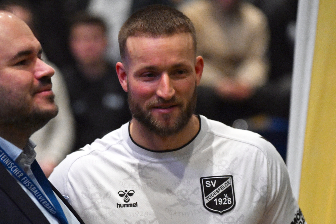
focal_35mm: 150
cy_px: 112
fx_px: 1400
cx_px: 168
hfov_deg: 13.7
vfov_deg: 9.1
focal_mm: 150
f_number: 2.8
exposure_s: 1/320
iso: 4000
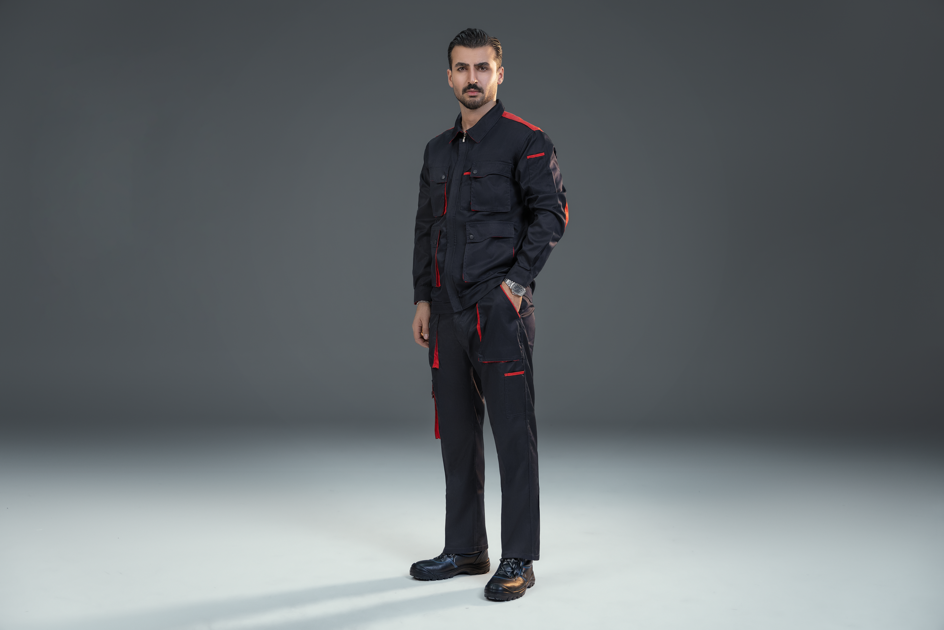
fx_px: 1096
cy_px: 315
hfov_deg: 46.6
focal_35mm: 42
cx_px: 472
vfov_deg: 32.0
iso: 400
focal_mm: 41.8
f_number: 2.8
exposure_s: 1/400
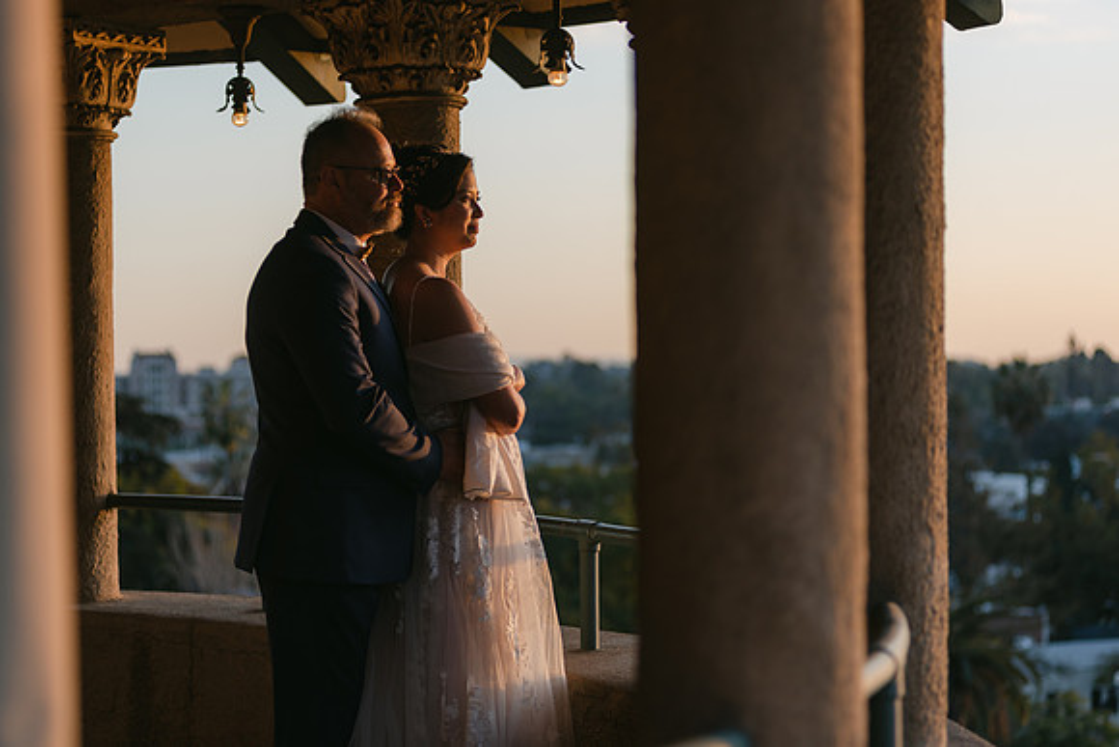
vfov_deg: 16.5
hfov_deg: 24.5
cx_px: 560
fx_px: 2580
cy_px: 374
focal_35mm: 83
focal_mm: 80
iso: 100
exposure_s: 1/400
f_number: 2.8
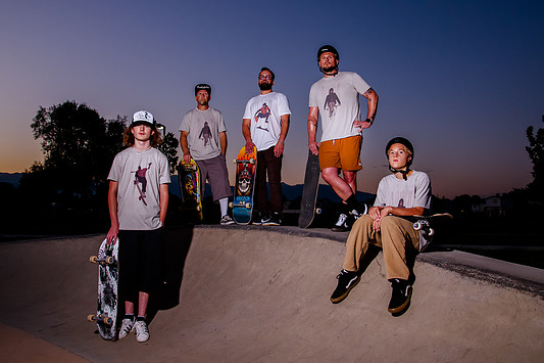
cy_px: 151
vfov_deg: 41.0
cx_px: 267
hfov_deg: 58.7
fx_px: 483
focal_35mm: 32
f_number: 5.6
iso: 2000
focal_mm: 24
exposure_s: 1/400
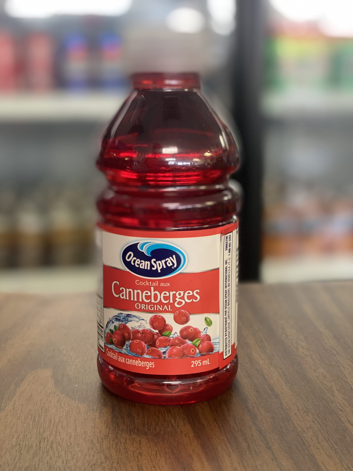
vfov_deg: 36.8
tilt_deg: -13.5
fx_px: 707
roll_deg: -0.1
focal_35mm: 52
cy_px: 236
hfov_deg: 28.0
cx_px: 176
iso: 160
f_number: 2
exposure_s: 1/40
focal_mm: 6
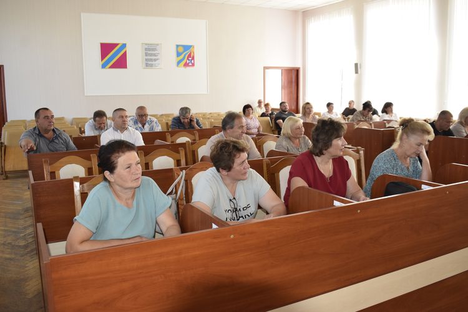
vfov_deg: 41.7
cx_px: 234
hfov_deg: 59.5
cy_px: 156
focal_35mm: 32
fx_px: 409
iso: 560
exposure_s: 1/125
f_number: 5.6
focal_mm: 21
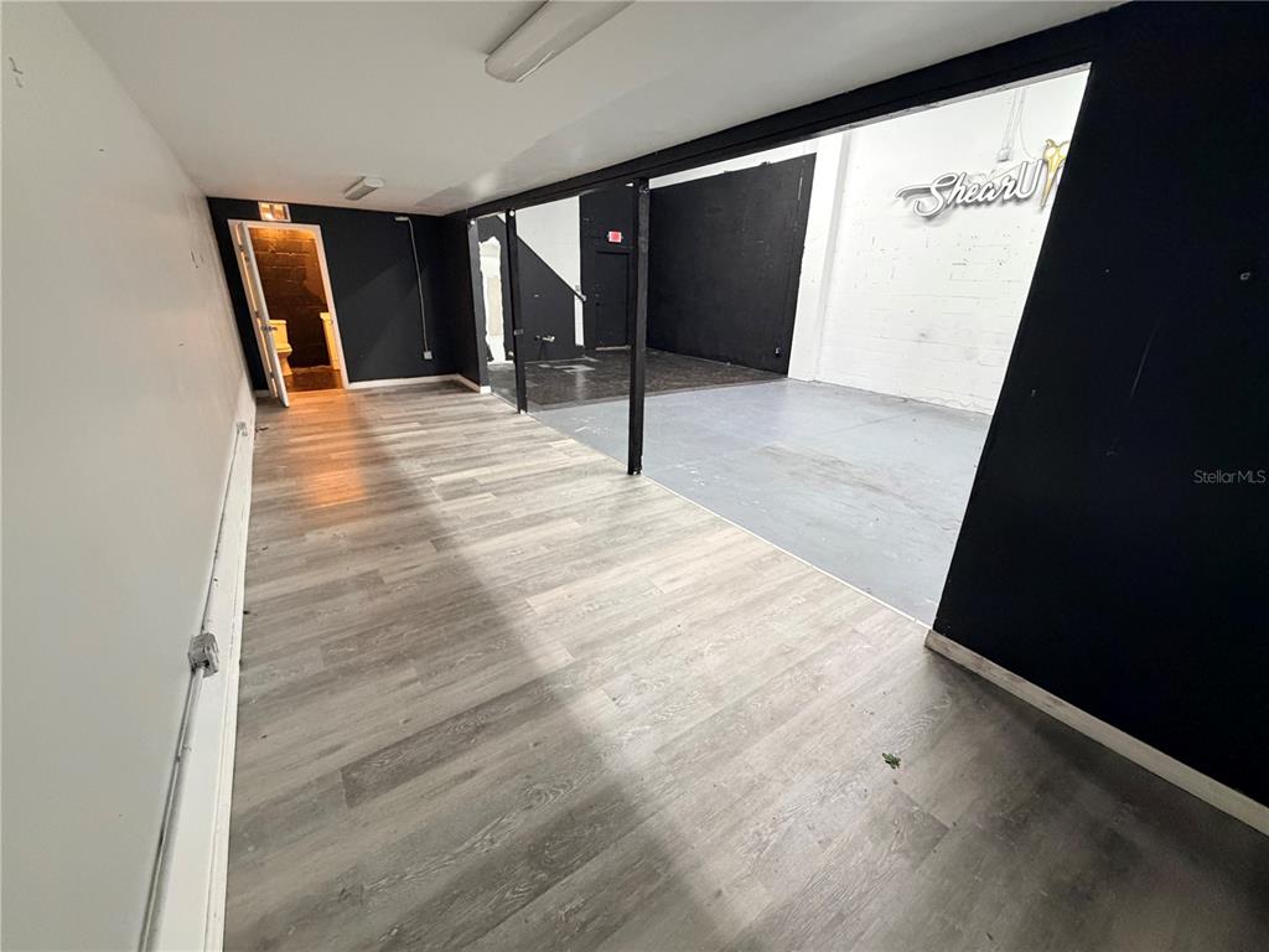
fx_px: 513
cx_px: 634
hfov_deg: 102.1
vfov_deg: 85.7
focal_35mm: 14
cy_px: 476
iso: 500
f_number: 2.2
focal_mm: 2.22
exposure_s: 1/40
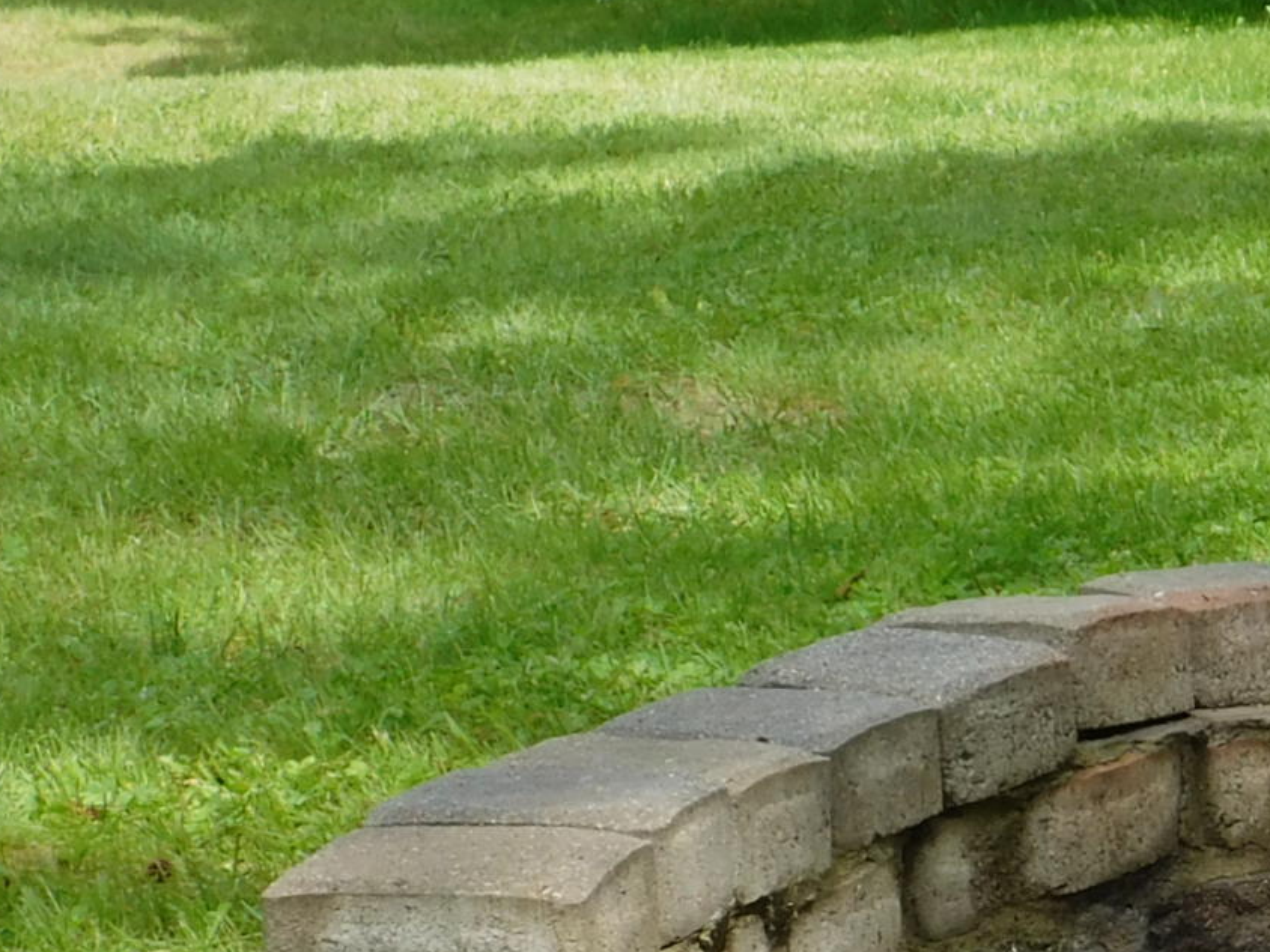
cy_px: 905
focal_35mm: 160
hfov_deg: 11.8
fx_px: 5870
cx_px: 1851
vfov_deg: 9.2
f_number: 3.7
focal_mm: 8
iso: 125
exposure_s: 1/400
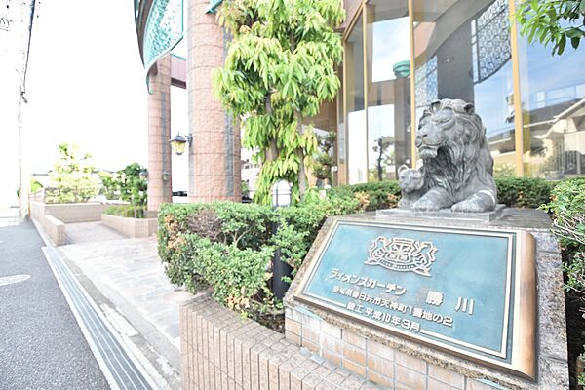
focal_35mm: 15
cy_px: 195
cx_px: 292
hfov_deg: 100.4
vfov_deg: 77.3
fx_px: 244
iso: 100
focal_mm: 10
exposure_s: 1/60
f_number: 4
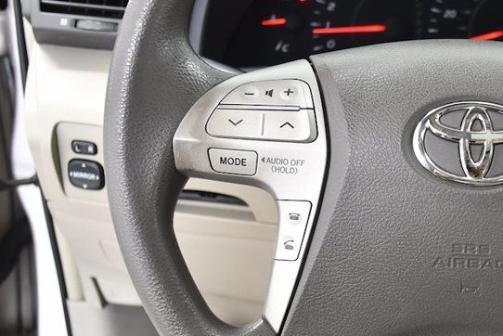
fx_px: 951
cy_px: 225
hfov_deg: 28.2
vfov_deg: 20.0
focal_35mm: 68
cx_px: 474
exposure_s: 1/160
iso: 1250
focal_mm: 24
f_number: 4
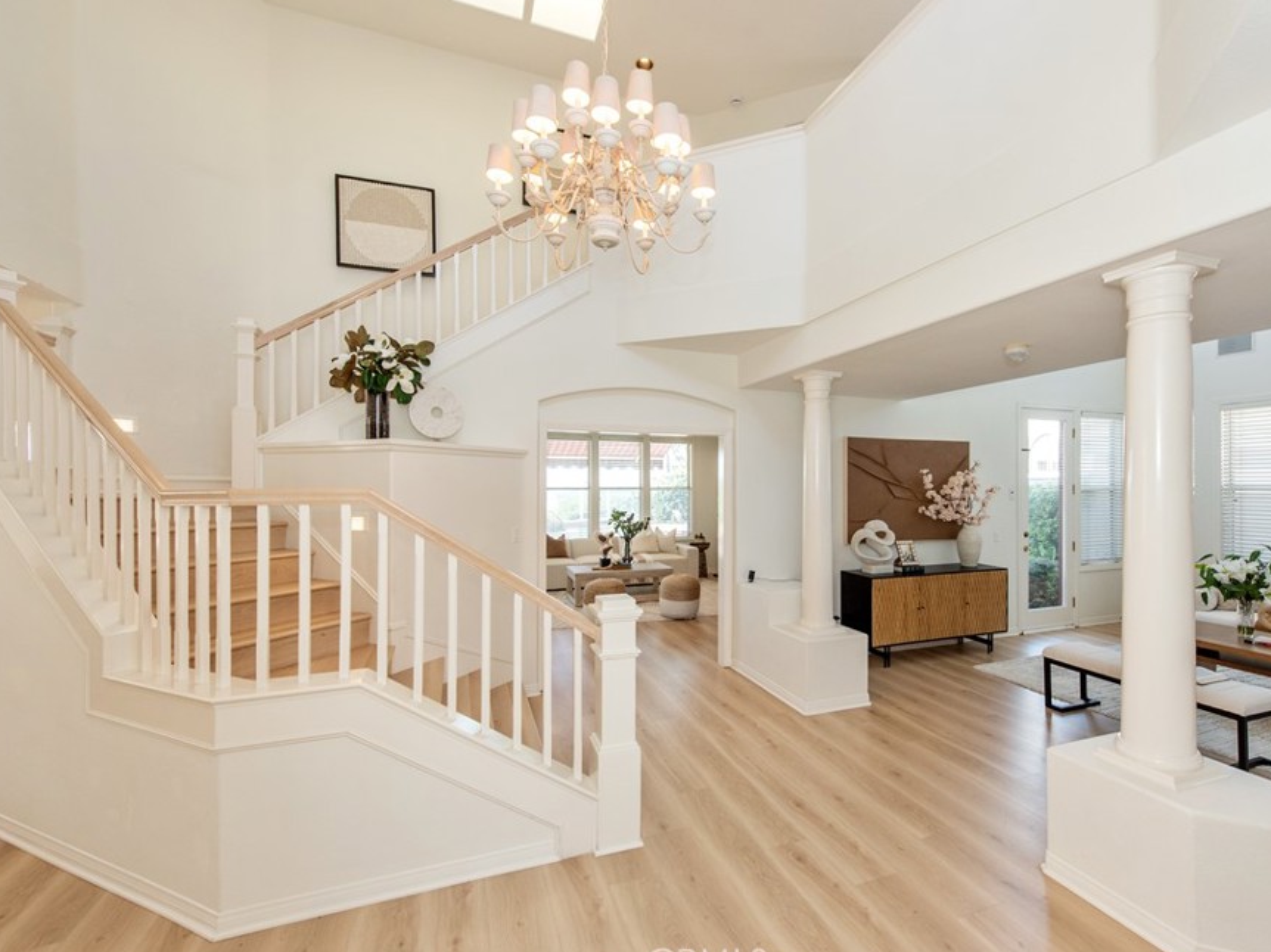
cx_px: 690
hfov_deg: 94.3
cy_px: 480
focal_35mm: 16
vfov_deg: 78.1
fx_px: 587
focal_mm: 14
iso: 800
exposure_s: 1/125
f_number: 5.6
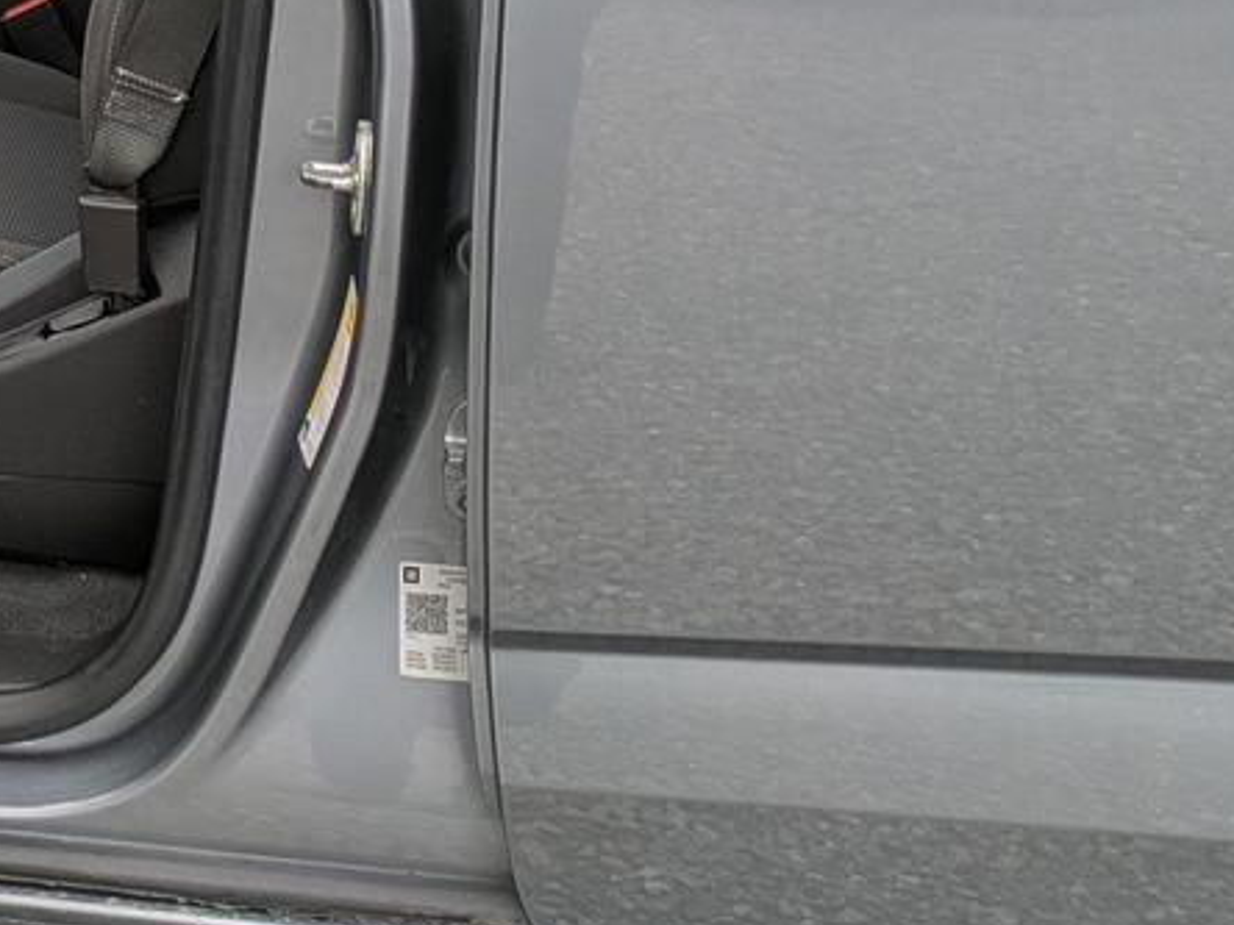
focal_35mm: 72
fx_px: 2567
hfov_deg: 24.3
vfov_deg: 19.1
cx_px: -290
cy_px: -236
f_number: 1.89
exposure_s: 1/592
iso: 44
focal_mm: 5.43
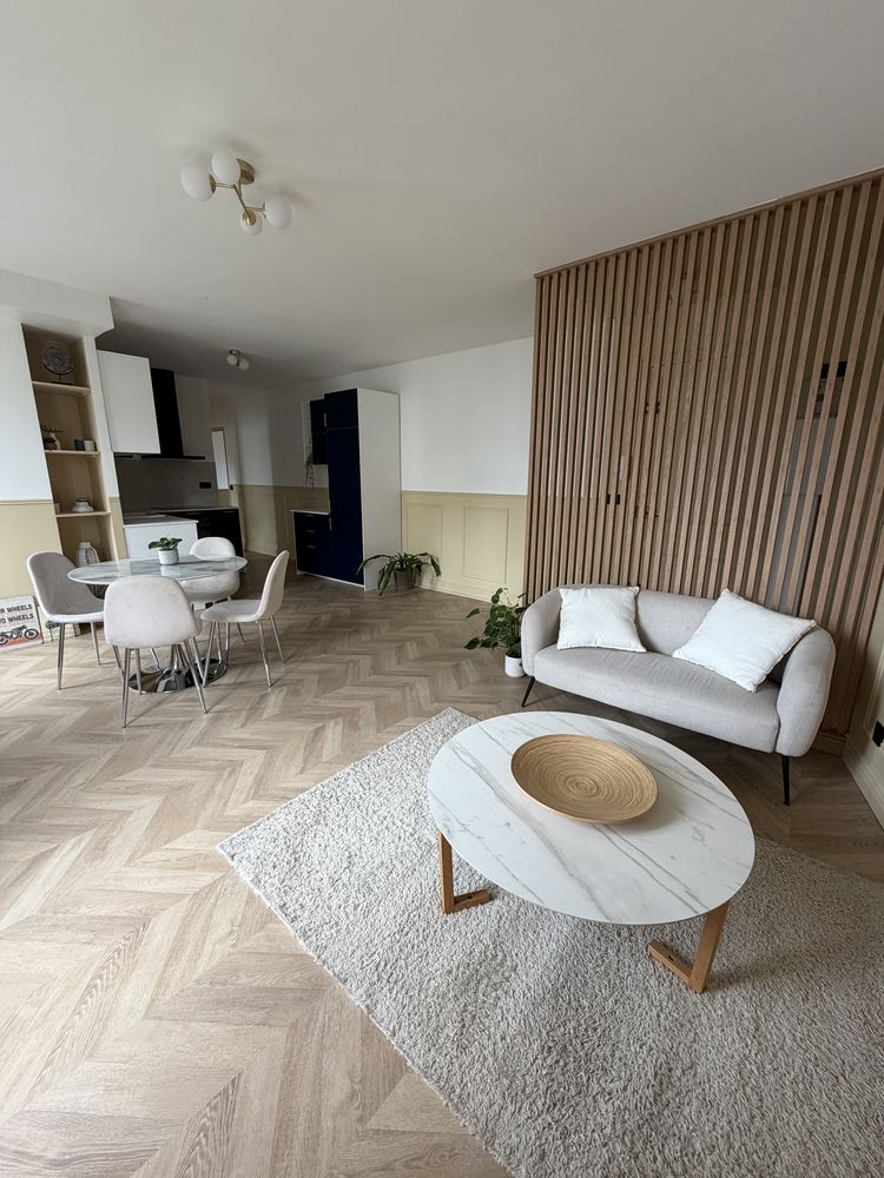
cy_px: 589
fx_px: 477
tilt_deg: -13.4
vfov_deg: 102.1
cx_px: 442
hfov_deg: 85.7
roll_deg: -0.4
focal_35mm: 14
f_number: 2.2
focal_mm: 2.22
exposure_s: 1/121
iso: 125
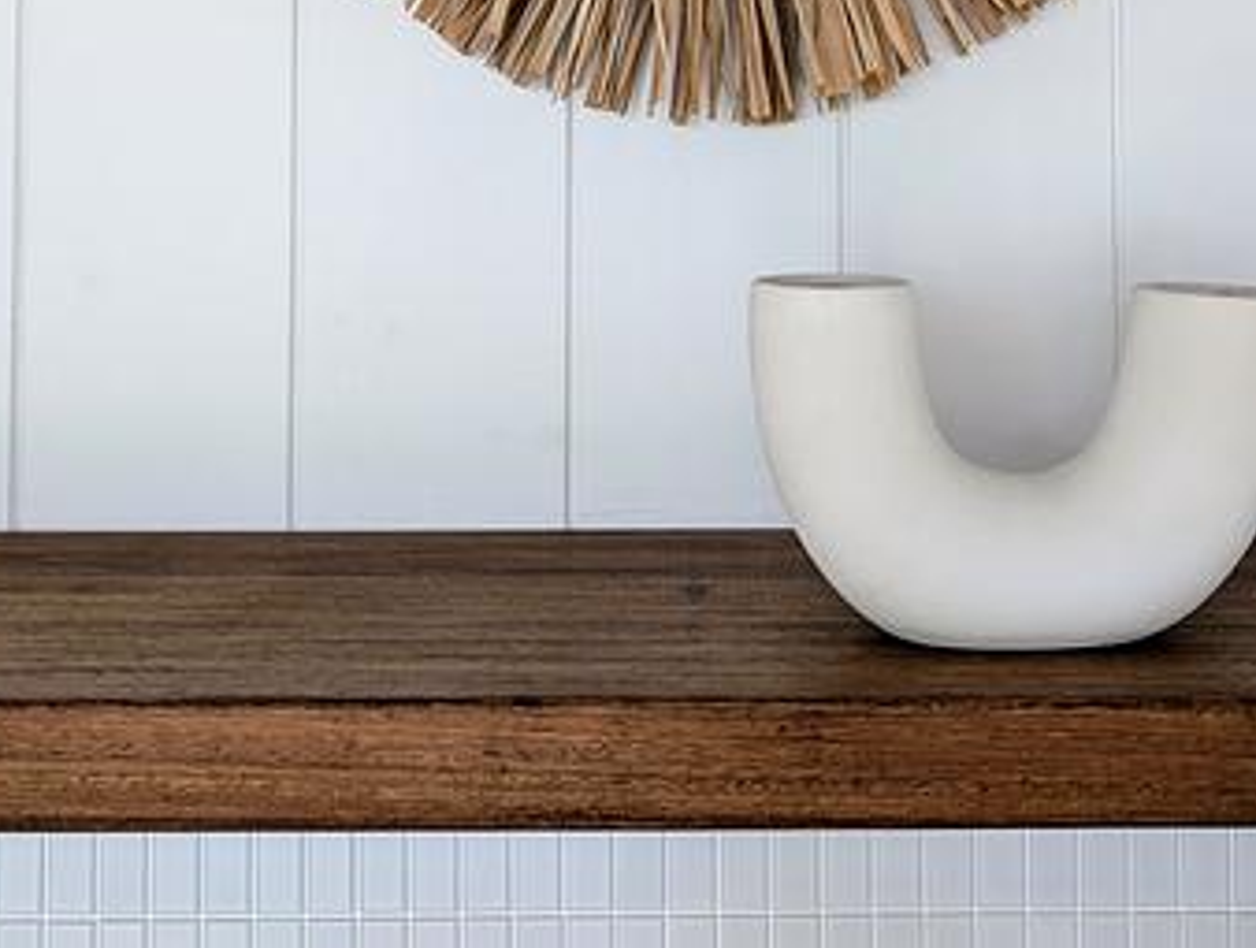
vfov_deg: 31.7
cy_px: 132
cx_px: 684
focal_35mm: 44
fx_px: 1600
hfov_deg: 42.8
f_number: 1.68
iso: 135
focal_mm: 6.9
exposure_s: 1/27.3
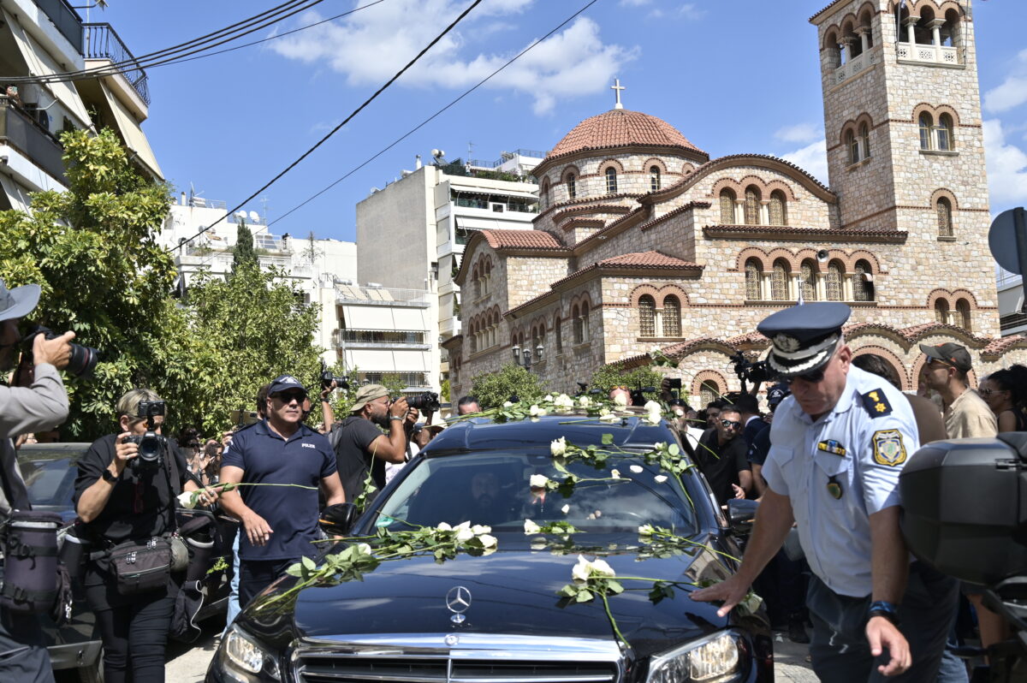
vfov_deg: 35.0
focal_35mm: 38
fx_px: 1083
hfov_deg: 50.7
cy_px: 342
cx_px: 514
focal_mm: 38
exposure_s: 1/640
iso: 200
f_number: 8
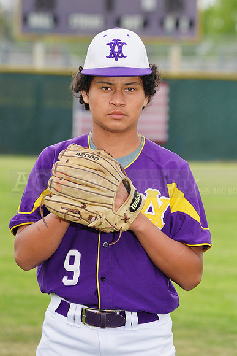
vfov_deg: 8.0
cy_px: 178
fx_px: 2526
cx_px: 118
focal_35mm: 256
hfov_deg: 5.4
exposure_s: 1/250
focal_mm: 256
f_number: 9
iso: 200
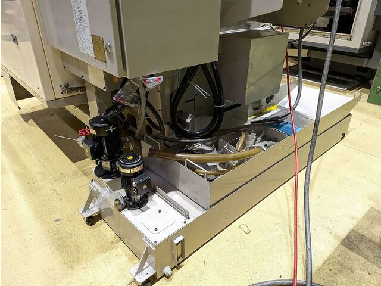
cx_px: 190
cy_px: 143
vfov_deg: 54.9
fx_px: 275
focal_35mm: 25
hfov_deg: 69.4
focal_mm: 5.43
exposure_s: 1/50
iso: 856
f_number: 1.89
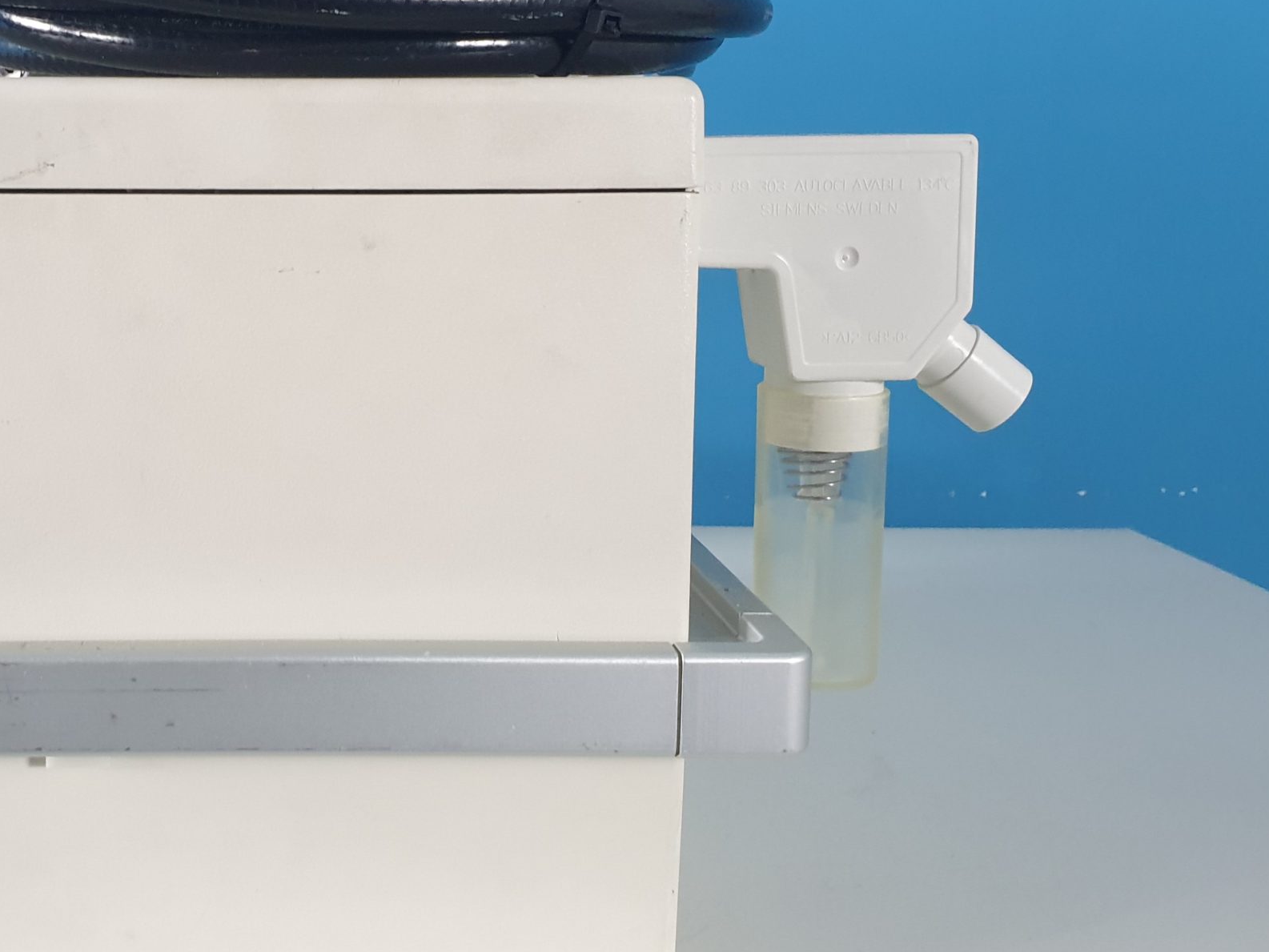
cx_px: 306
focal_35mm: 42
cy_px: 338
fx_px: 1540
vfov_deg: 34.1
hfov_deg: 43.3
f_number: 2.4
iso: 320
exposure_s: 1/33
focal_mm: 4.3
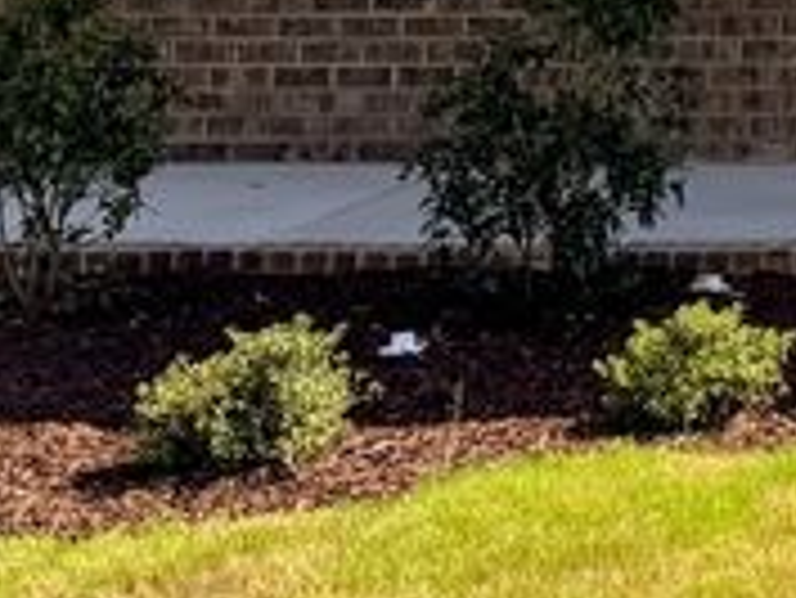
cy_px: -643
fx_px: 3198
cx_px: 1498
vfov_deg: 9.8
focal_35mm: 139
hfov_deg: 12.7
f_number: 1.78
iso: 80
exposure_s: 1/3584
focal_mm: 6.76
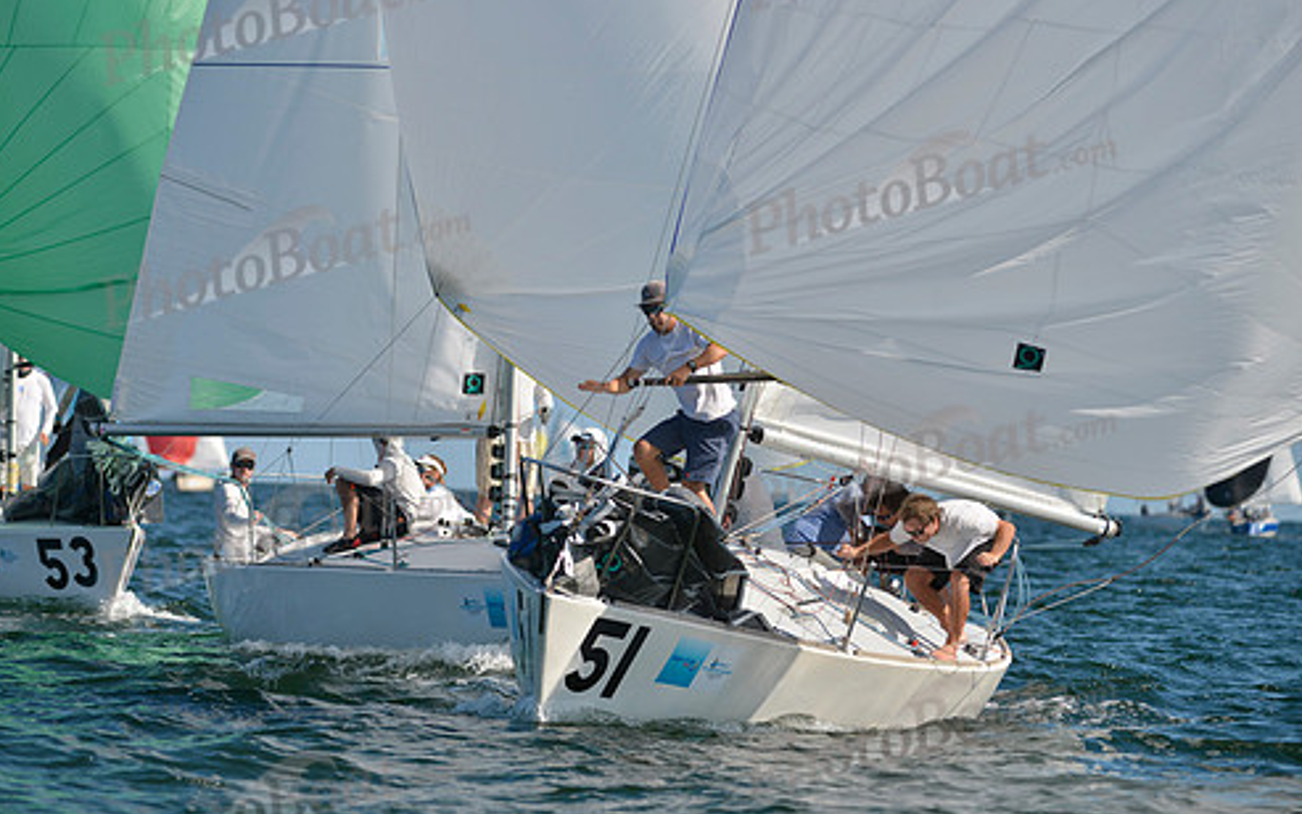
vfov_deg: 5.5
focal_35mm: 240
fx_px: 8515
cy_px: 361
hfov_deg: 8.7
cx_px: 610
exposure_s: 1/2500
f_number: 4
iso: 200
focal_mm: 200
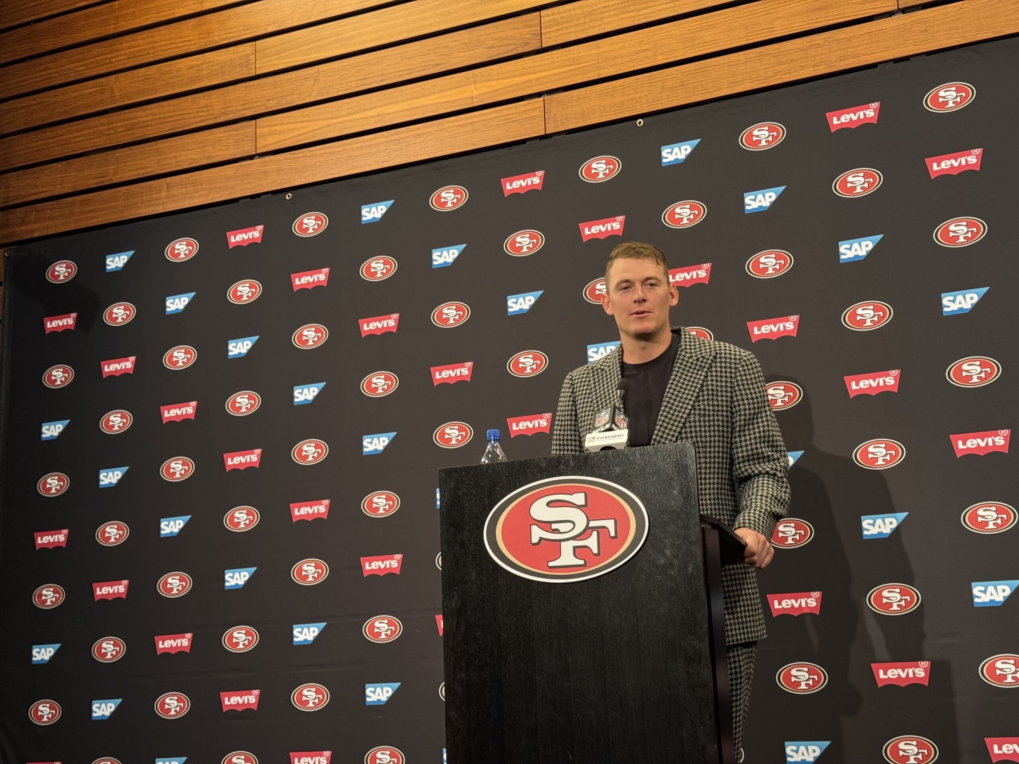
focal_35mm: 48
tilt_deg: +11.6
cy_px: 382
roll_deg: +1.8
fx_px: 1413
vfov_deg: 30.3
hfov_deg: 39.7
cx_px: 510
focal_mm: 6.76
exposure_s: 1/60
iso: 125
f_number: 1.78
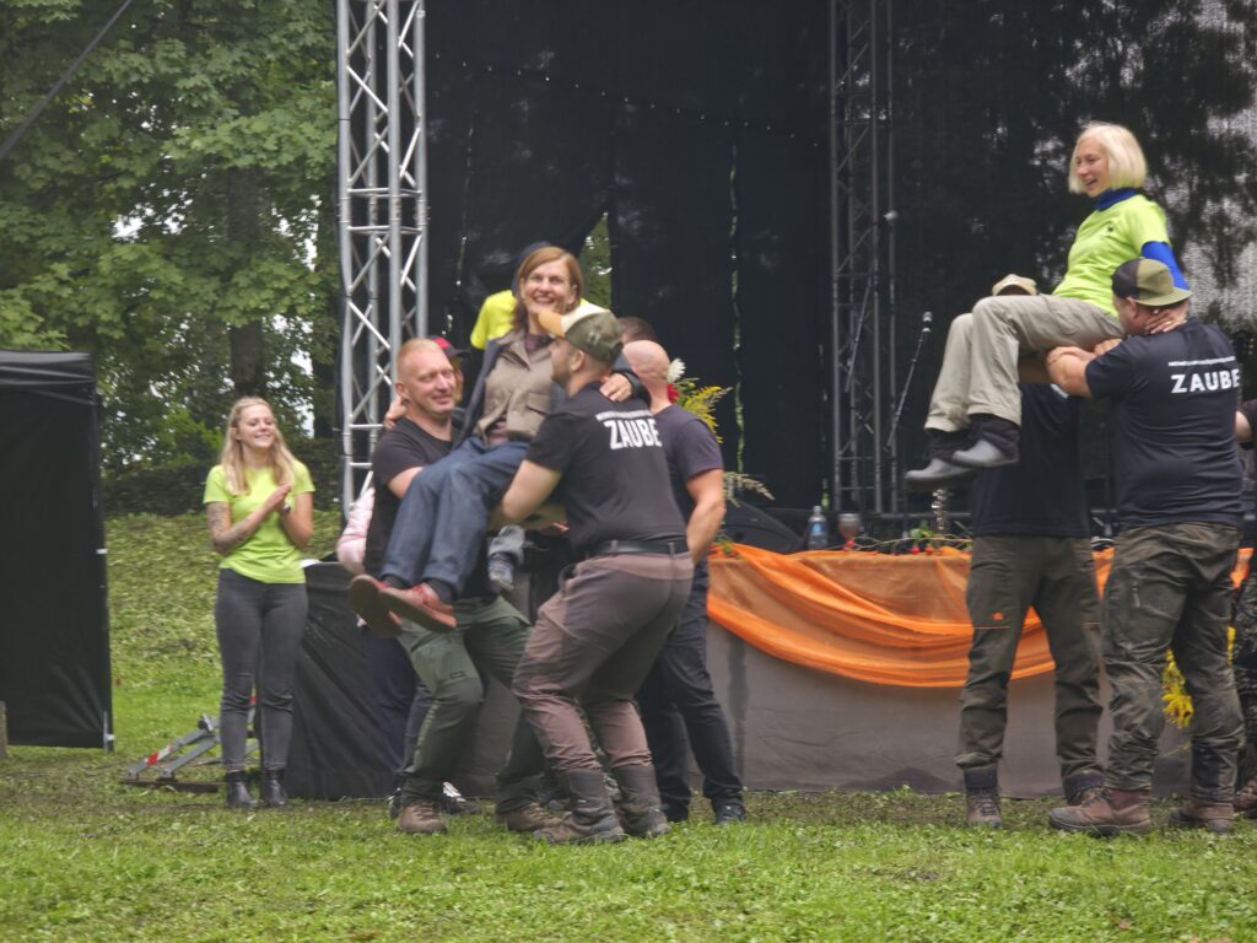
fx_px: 4176
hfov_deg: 17.1
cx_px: 628
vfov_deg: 12.9
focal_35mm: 115
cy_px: 472
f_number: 3.4
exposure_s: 1/100
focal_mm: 18.6
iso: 32
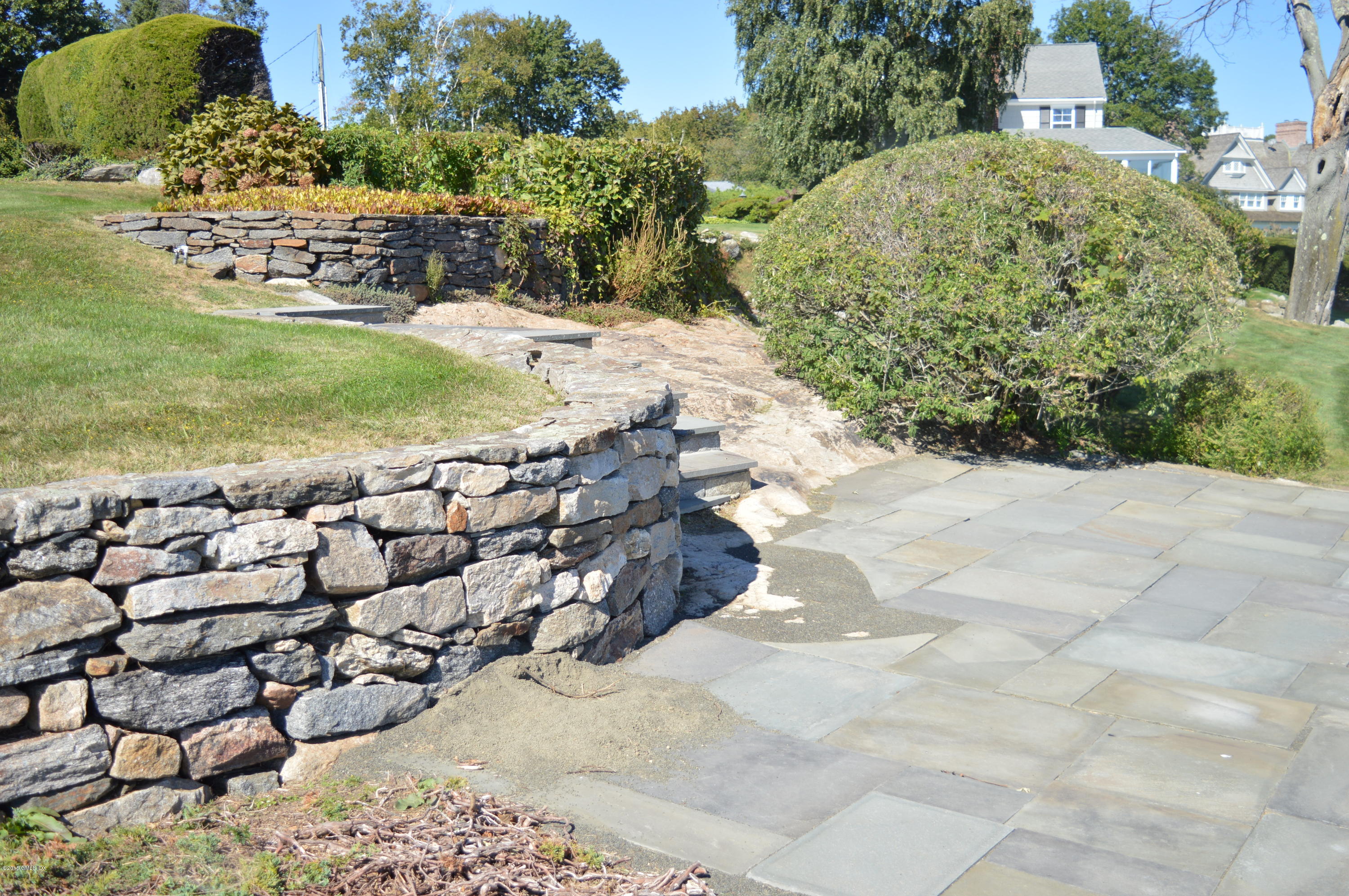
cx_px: 674
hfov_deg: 53.2
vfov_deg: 36.8
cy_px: 448
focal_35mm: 36
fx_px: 1348
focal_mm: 24
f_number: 4
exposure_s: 1/500
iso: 100
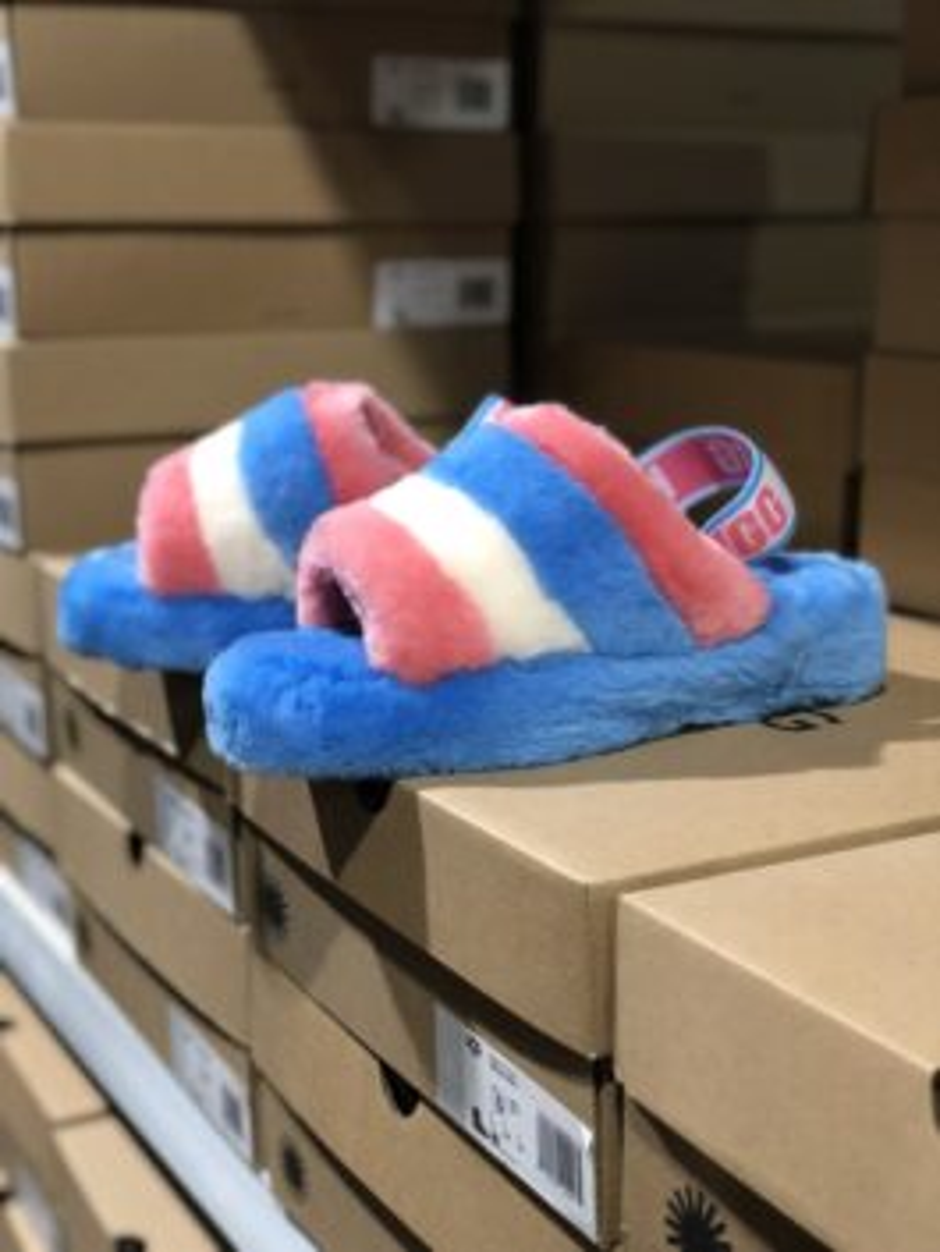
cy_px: 626
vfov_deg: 36.8
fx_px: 1882
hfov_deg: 28.0
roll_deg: -0.8
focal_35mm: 52
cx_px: 470
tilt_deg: -12.4
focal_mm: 6
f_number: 2.4
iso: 160
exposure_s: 1/20
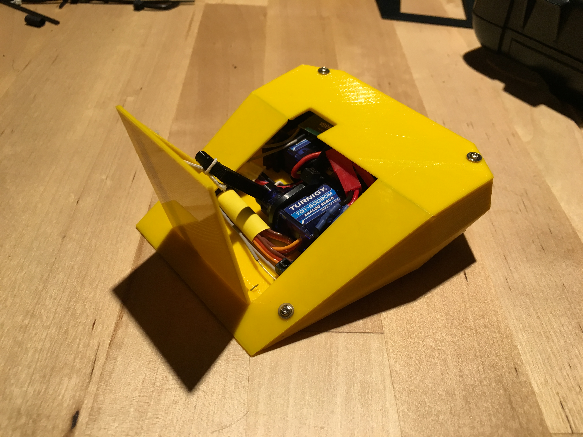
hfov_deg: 61.7
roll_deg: -5.7
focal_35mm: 29
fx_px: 488
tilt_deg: -44.4
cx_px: 292
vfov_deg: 48.2
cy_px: 218
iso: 80
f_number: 2.2
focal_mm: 4.15
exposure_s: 1/33
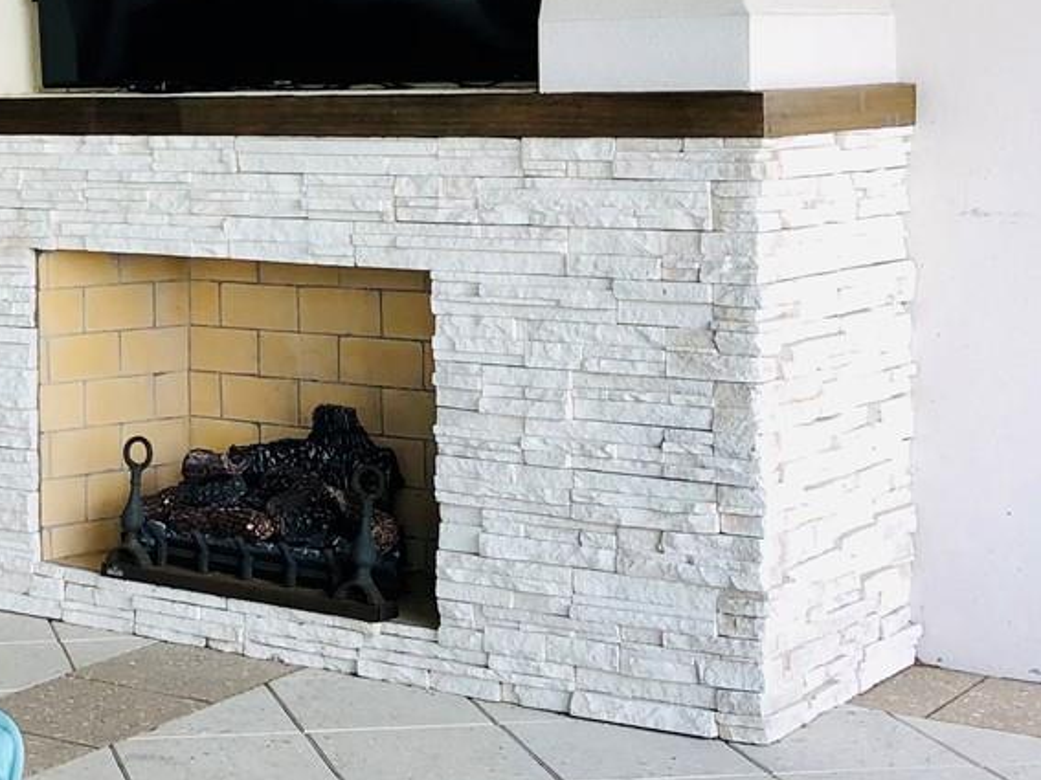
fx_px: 2375
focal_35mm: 79
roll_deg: +1.0
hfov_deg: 23.2
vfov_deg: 18.5
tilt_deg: +0.2
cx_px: -118
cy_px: 136
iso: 20
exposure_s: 1/152
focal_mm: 4
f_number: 1.8
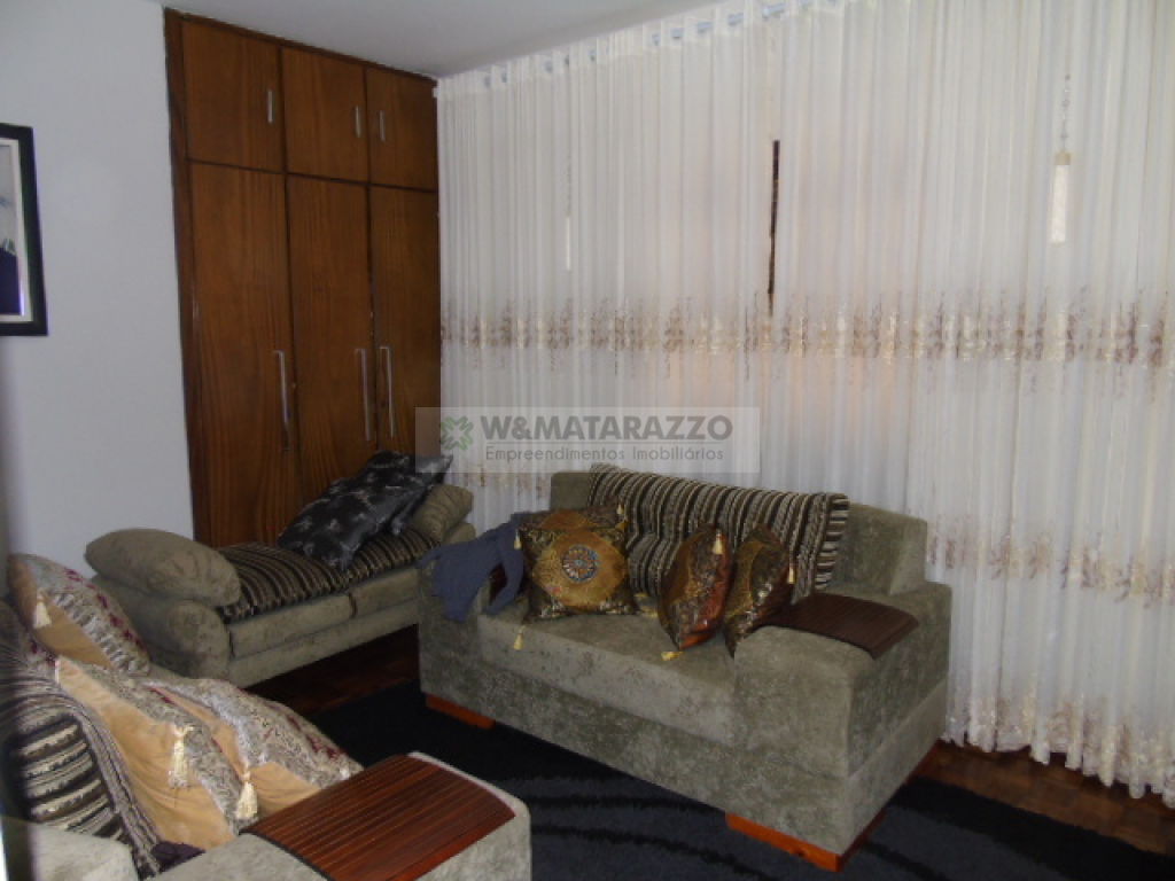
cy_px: 440
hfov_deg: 69.4
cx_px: 588
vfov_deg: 54.9
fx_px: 849
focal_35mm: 25
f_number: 3.4
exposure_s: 1/8
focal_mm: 4.4
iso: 200
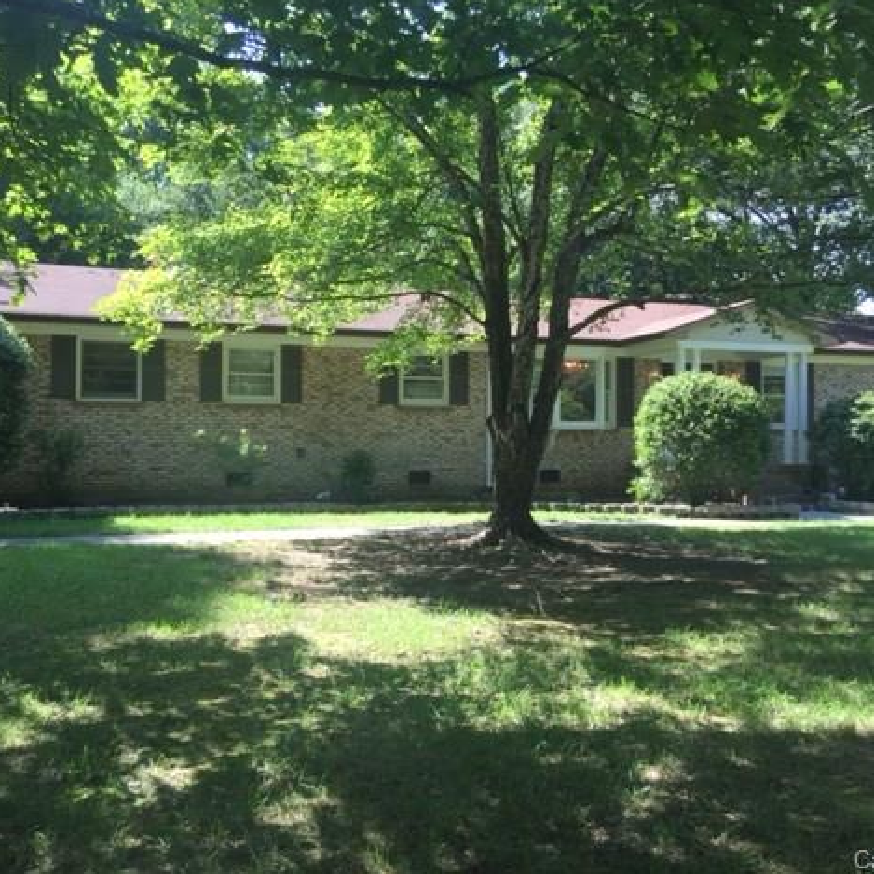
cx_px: 471
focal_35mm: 35
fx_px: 1000
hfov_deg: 47.2
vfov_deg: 47.2
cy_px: 430
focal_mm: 4.15
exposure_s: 1/258
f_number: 2.2
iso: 32
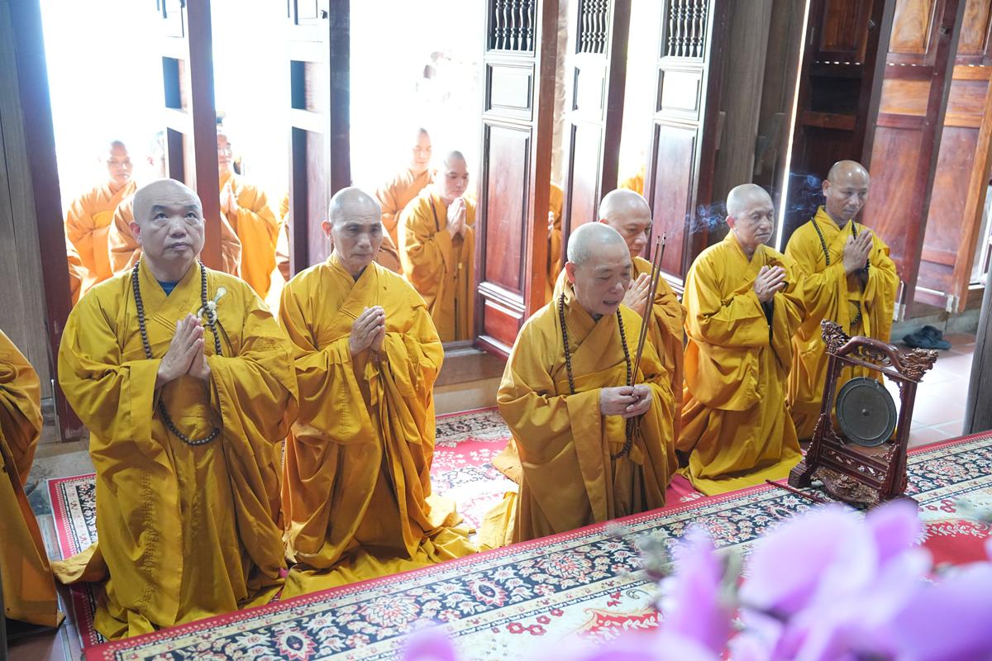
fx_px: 937
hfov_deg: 55.8
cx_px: 496
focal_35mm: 34
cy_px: 330
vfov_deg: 38.9
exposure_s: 1/200
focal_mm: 34
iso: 5000
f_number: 2.8
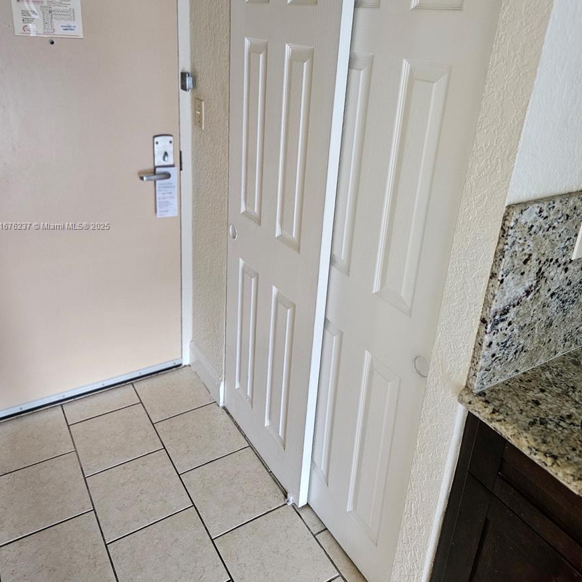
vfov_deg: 56.8
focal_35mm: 28
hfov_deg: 57.3
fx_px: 533
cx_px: 287
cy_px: 227
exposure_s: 1/120
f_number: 1.8
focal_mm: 5.4
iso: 640
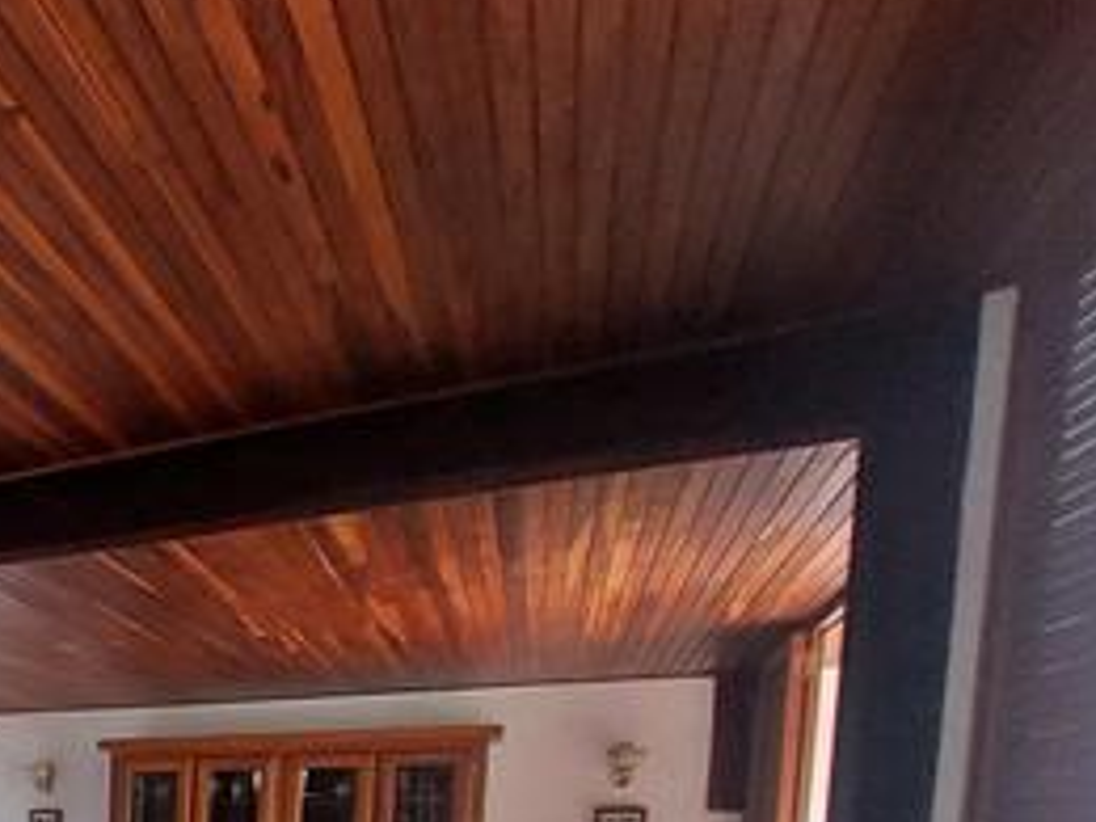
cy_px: 978
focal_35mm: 32
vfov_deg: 35.2
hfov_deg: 41.9
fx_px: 1013
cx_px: -169
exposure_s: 1/40
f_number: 2.2
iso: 250
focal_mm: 1.74
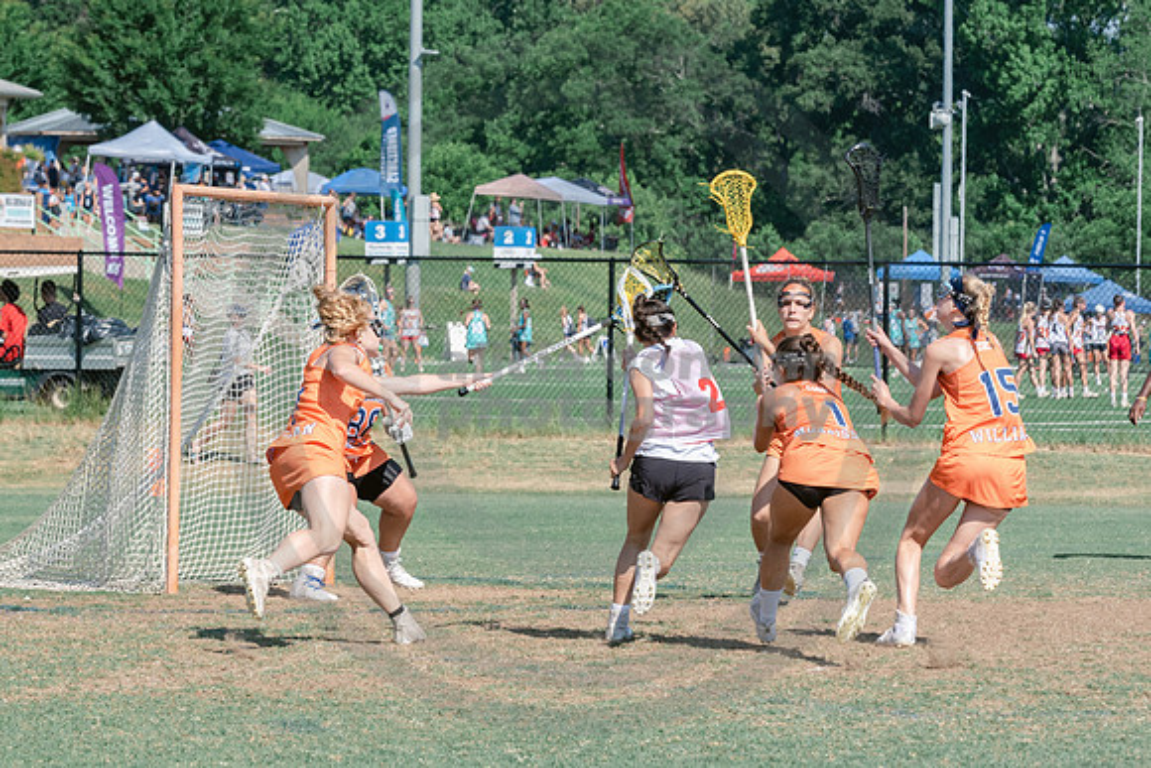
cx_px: 133
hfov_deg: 9.3
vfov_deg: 6.2
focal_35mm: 222
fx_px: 7084
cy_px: 384
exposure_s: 1/1000
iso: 400
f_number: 8
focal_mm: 120
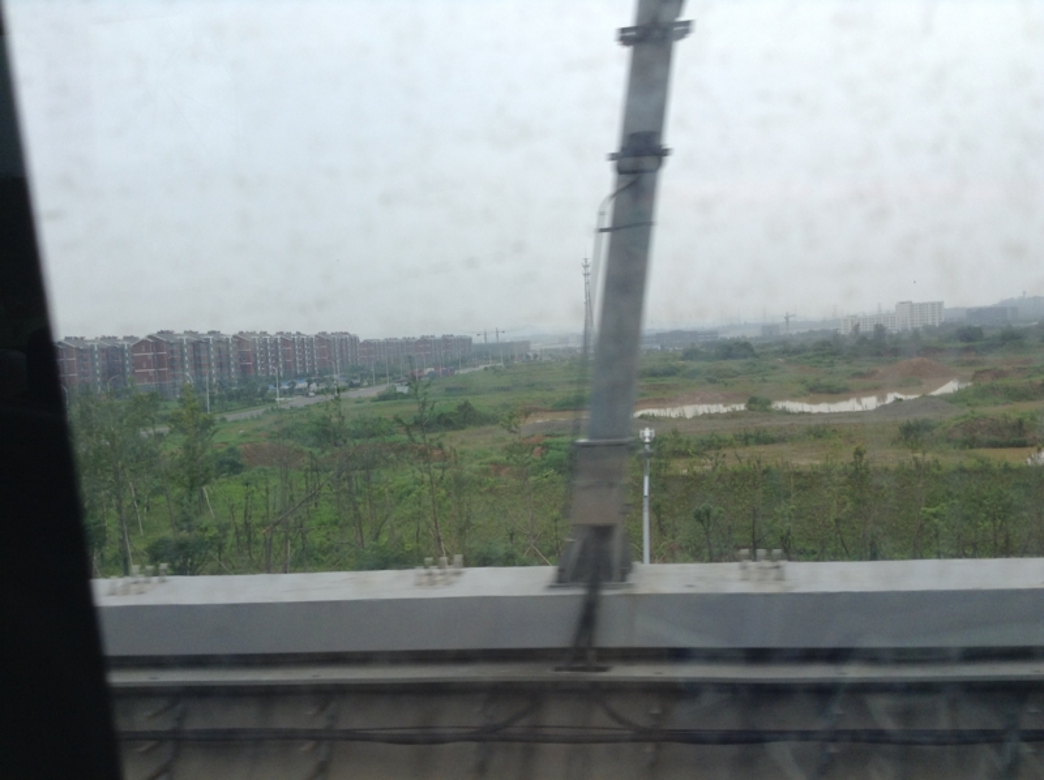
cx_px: 522
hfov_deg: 55.4
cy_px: 390
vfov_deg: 42.9
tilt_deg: -5.7
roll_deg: +2.8
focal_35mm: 33
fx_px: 994
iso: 25
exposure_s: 1/449
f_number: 2.4
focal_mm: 3.3
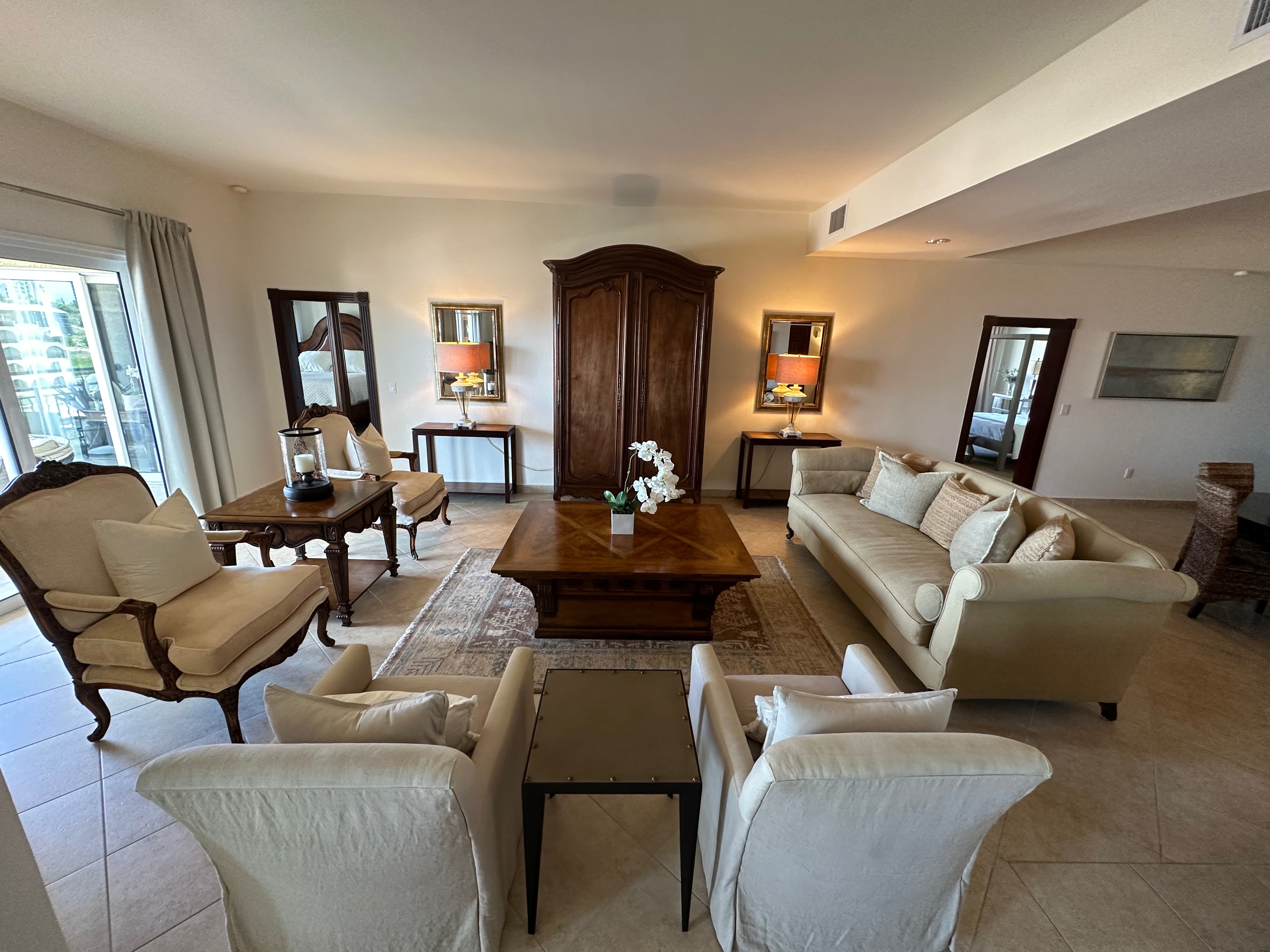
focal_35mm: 14
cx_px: 635
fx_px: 514
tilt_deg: -16.3
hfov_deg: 102.1
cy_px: 476
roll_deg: -2.3
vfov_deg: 85.7
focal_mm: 2.22
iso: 250
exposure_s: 1/60
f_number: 2.2
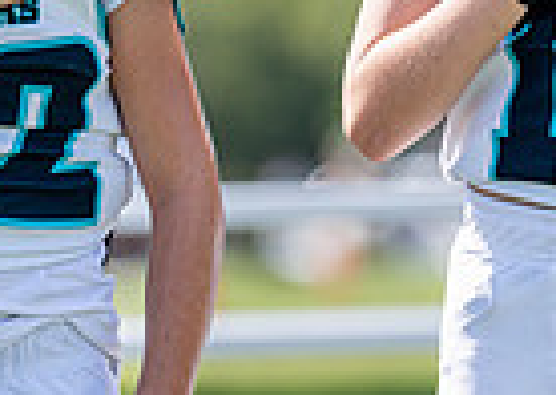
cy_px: -104
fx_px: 10102
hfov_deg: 3.1
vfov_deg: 2.2
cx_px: 689
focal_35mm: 641
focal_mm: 144
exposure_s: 1/1600
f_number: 2.8
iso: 160
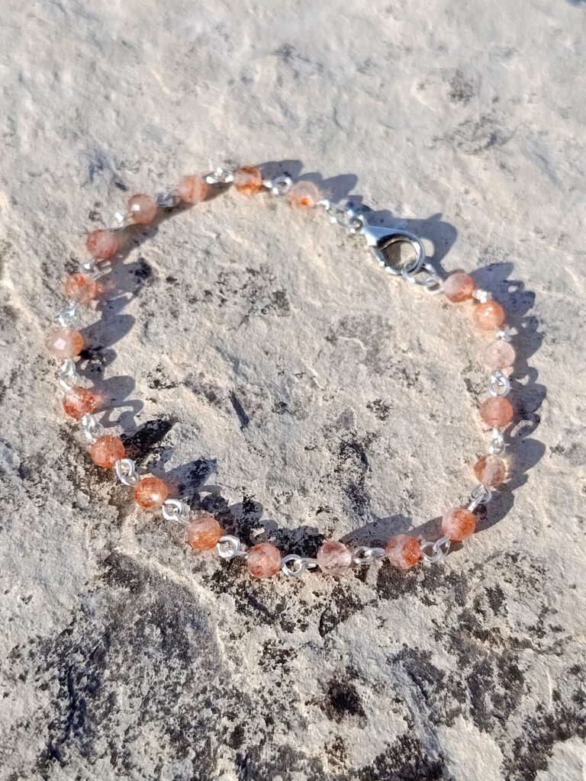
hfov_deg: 30.3
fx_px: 1083
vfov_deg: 39.7
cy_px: 390
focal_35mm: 48
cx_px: 293
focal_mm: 5.24
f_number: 1.7
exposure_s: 1/450
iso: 52
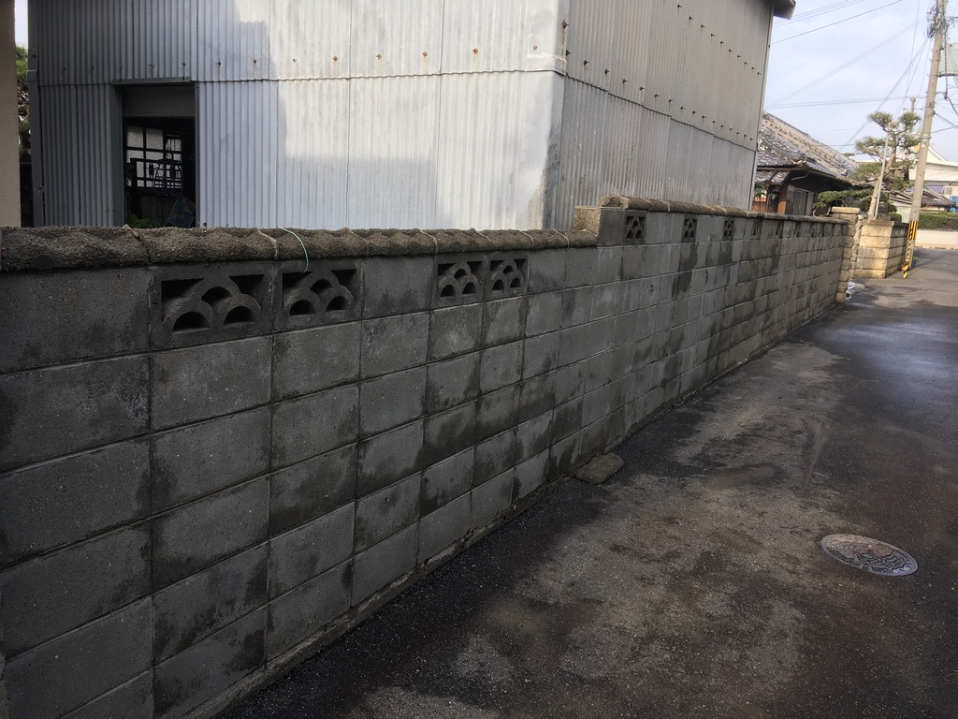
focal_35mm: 29
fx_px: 803
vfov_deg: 48.2
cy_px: 360
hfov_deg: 61.7
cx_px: 479
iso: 25
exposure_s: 1/255
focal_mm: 4.15
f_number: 2.2
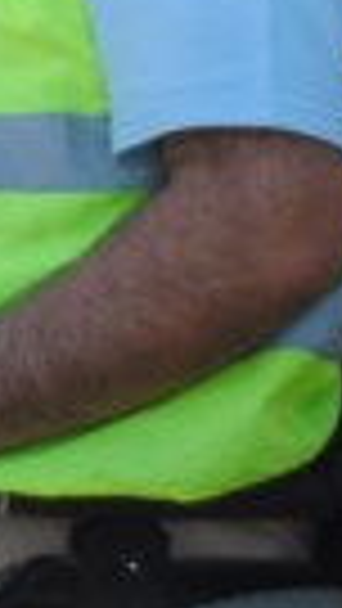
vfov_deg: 8.8
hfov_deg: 4.8
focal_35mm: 238
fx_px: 3835
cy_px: -293
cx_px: -752
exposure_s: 1/125
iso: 200
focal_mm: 32
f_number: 5.6
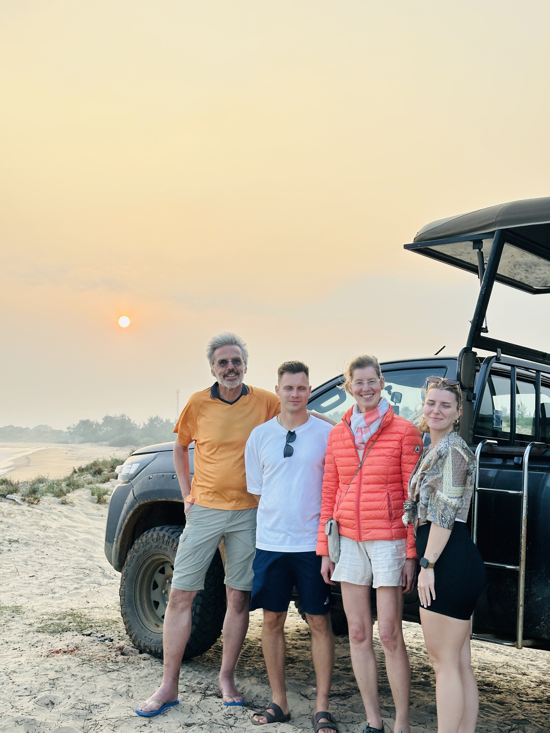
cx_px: 275
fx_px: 1017
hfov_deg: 30.3
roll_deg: -0.1
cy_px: 366
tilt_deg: +4.6
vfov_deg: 39.7
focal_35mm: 48
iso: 64
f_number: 1.78
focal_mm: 6.86
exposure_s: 1/1323
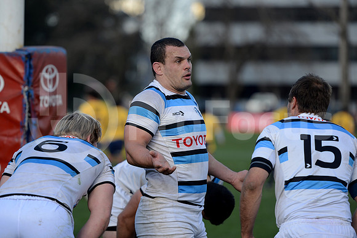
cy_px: 119
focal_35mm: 180
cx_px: 178
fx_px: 1785
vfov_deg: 7.6
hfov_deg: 11.4
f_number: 2.8
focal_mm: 180
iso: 250
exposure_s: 1/800
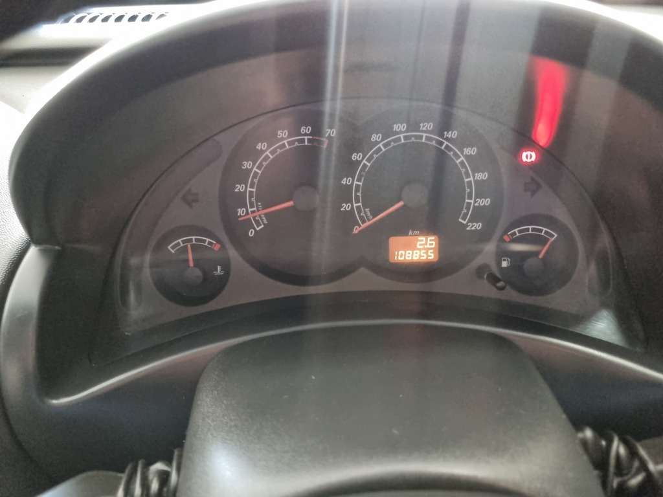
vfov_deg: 53.1
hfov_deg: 67.3
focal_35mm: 26
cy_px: 248
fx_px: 498
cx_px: 332
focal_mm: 5.4
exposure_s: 1/30
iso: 1250
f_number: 1.8
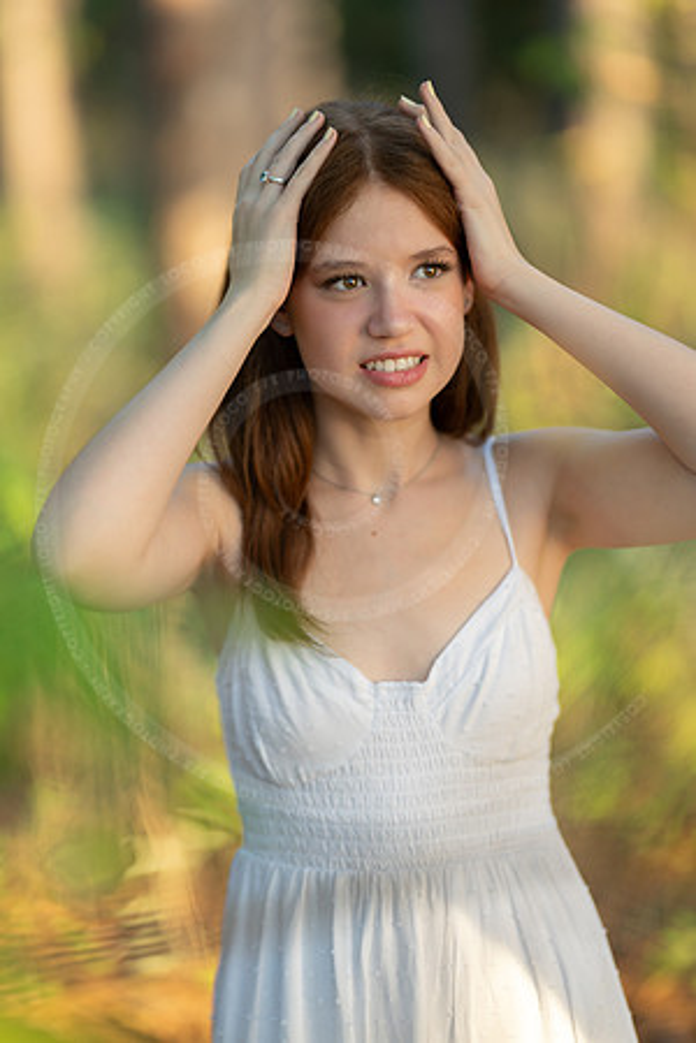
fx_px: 2465
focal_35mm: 85
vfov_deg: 23.9
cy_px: 522
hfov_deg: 16.1
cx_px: 348
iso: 160
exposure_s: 1/400
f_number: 1.2
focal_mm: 85
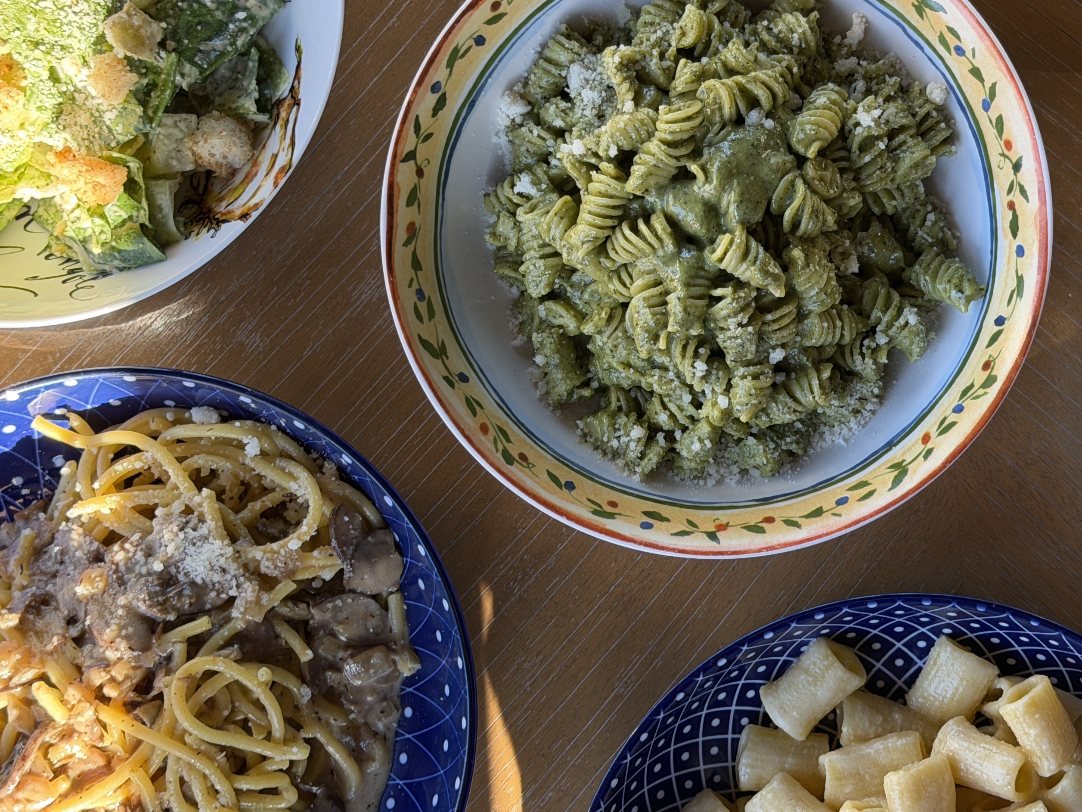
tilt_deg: -87.0
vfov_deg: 19.1
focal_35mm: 77
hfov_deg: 25.3
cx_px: 686
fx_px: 2407
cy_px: 346
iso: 64
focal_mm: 6.76
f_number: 1.78
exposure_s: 1/185
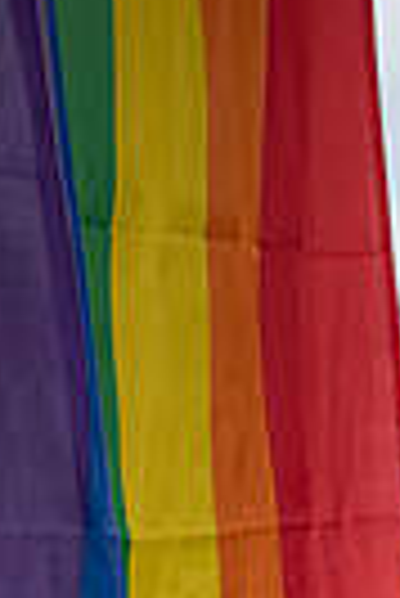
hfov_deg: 3.9
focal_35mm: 355
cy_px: 292
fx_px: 5901
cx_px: 171
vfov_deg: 5.8
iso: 250
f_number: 5.6
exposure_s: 1/500
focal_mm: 70
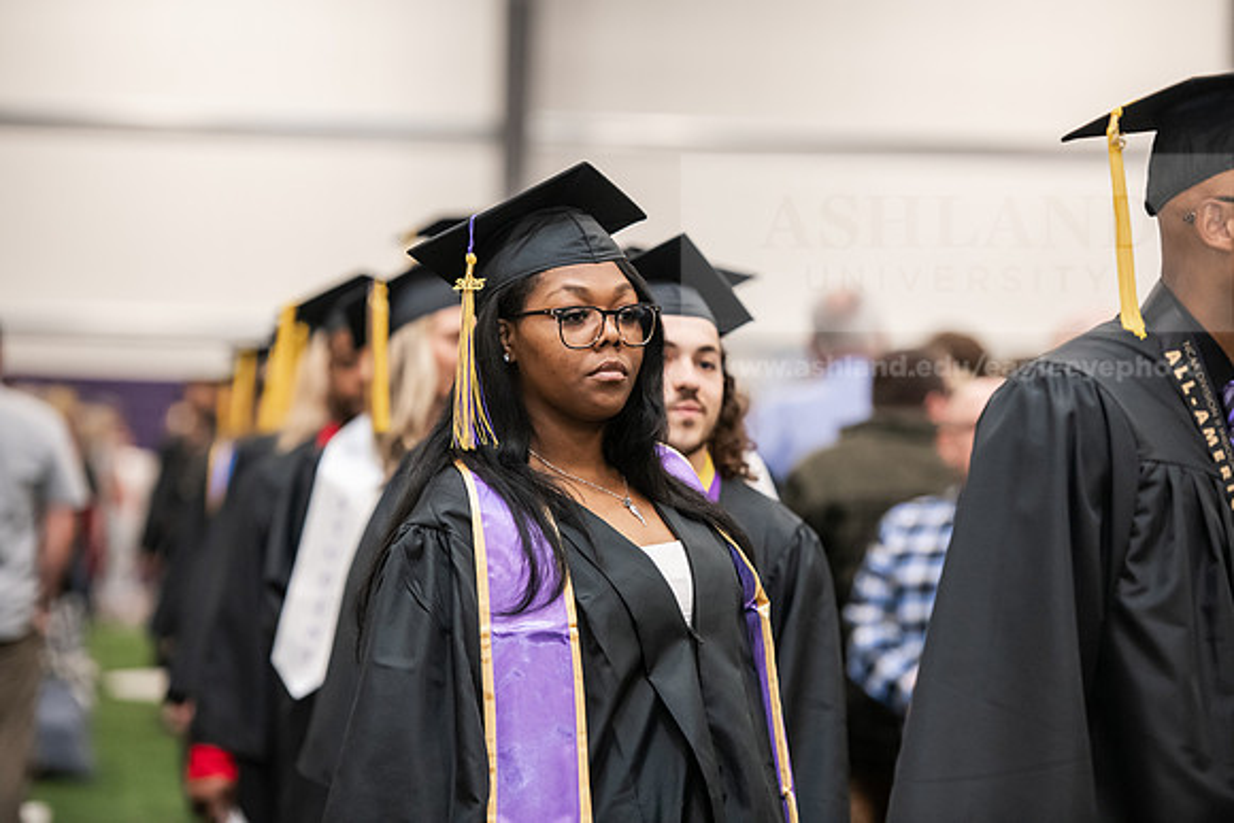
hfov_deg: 14.2
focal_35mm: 145
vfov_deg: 9.5
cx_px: 617
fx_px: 4971
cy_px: 412
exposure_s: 1/200
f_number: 3.2
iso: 2500
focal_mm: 145
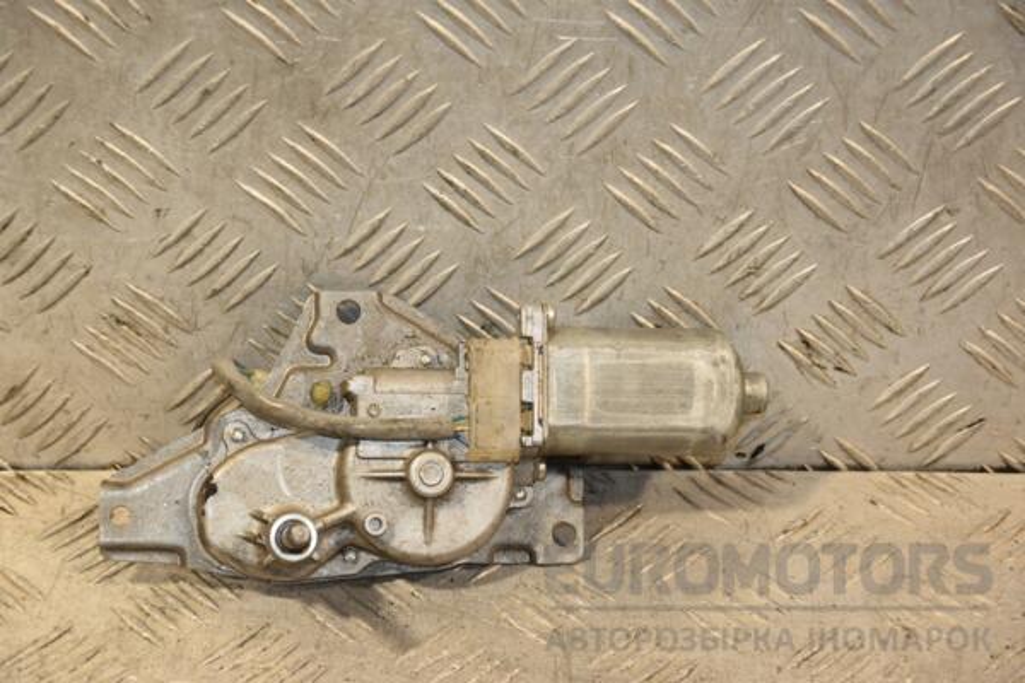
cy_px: 342
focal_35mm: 105
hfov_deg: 19.5
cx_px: 512
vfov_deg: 13.0
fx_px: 2989
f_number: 5.3
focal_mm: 70
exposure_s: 1/125
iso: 800
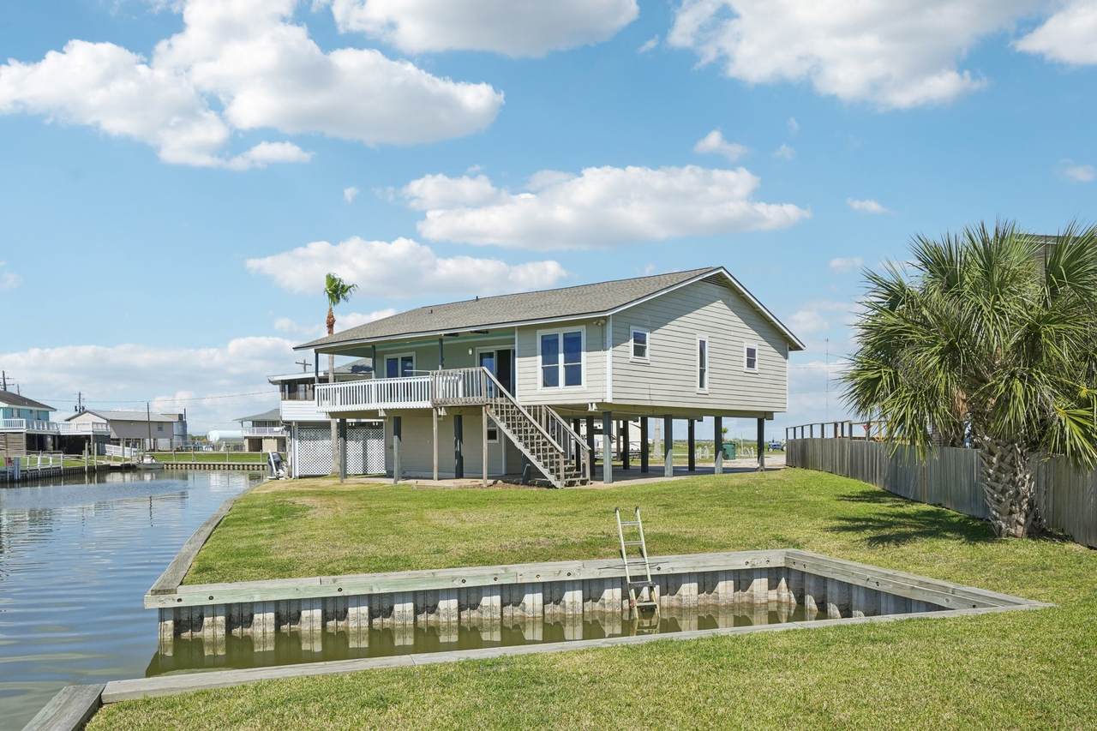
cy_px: 366
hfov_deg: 63.7
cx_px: 548
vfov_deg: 45.0
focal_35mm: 29
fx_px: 884
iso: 400
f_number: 8
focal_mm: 29
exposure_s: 1/2000
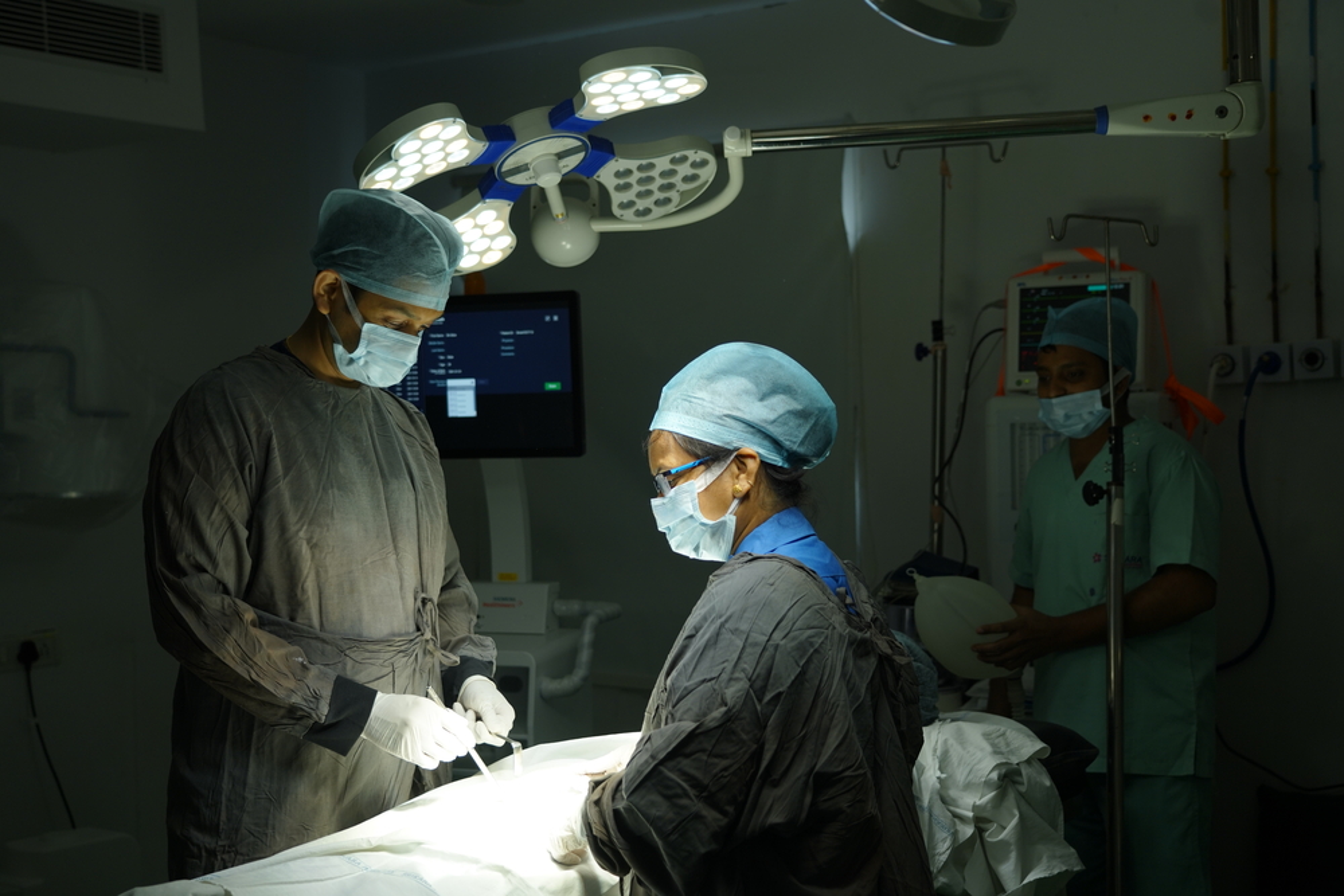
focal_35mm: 48
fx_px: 1792
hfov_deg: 41.1
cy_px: 448
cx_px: 672
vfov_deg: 28.1
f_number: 4
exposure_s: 1/200
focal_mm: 48
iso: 400
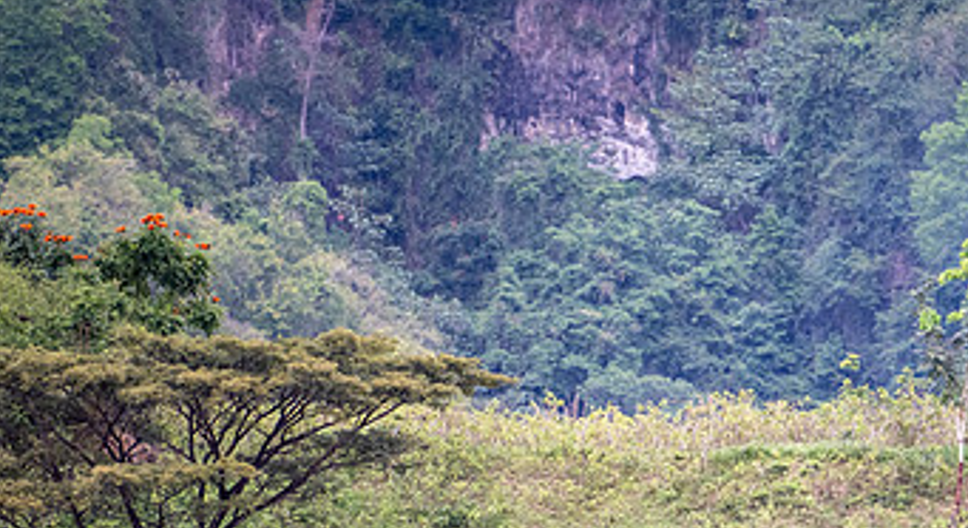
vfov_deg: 1.4
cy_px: 574
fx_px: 21864
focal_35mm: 858
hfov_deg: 2.5
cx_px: 860
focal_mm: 400
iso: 1600
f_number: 4.5
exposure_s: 1/1600
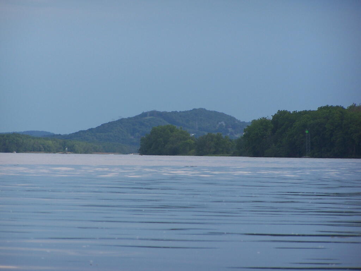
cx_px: 180
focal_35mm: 258
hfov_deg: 7.7
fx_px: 2691
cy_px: 136
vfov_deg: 5.8
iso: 80
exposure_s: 1/640
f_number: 3.6
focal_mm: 42.8
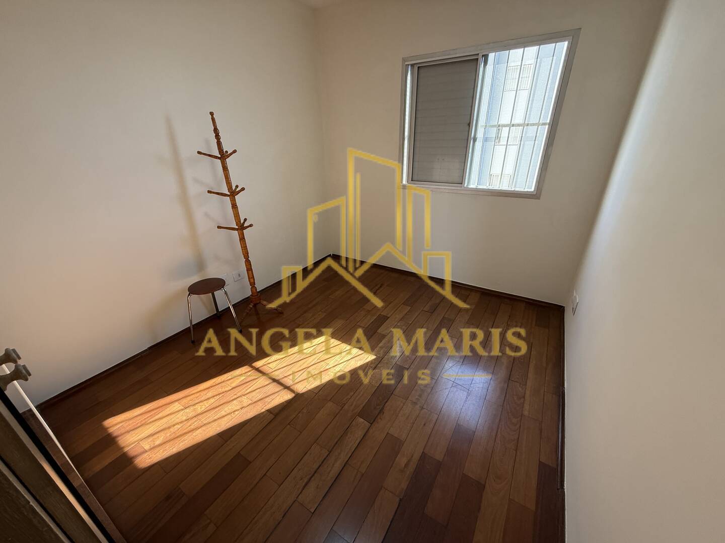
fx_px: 293
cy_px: 272
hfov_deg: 102.1
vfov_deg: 85.7
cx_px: 362
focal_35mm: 14
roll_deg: +1.4
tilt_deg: -23.9
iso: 125
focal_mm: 2.22
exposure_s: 1/99
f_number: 2.2
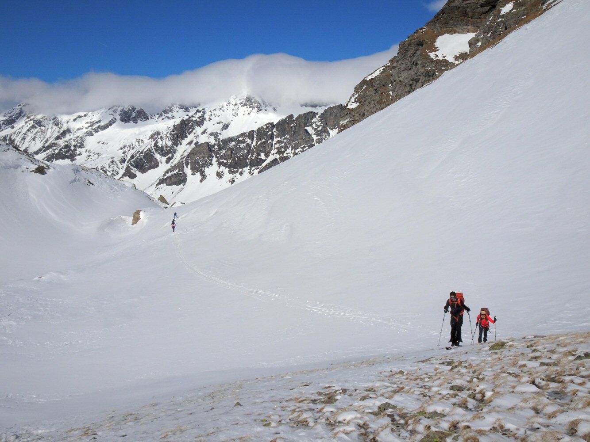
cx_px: 295
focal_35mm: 35
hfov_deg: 52.6
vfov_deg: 40.7
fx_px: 597
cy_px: 221
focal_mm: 5.98
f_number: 5.6
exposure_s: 1/2000
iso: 80
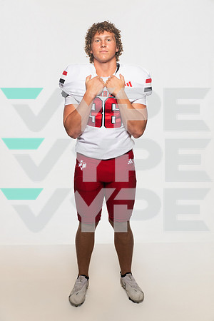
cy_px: 160
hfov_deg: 27.0
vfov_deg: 39.6
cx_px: 107
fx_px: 446
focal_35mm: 50
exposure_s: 1/200
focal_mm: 50
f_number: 6.3
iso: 500
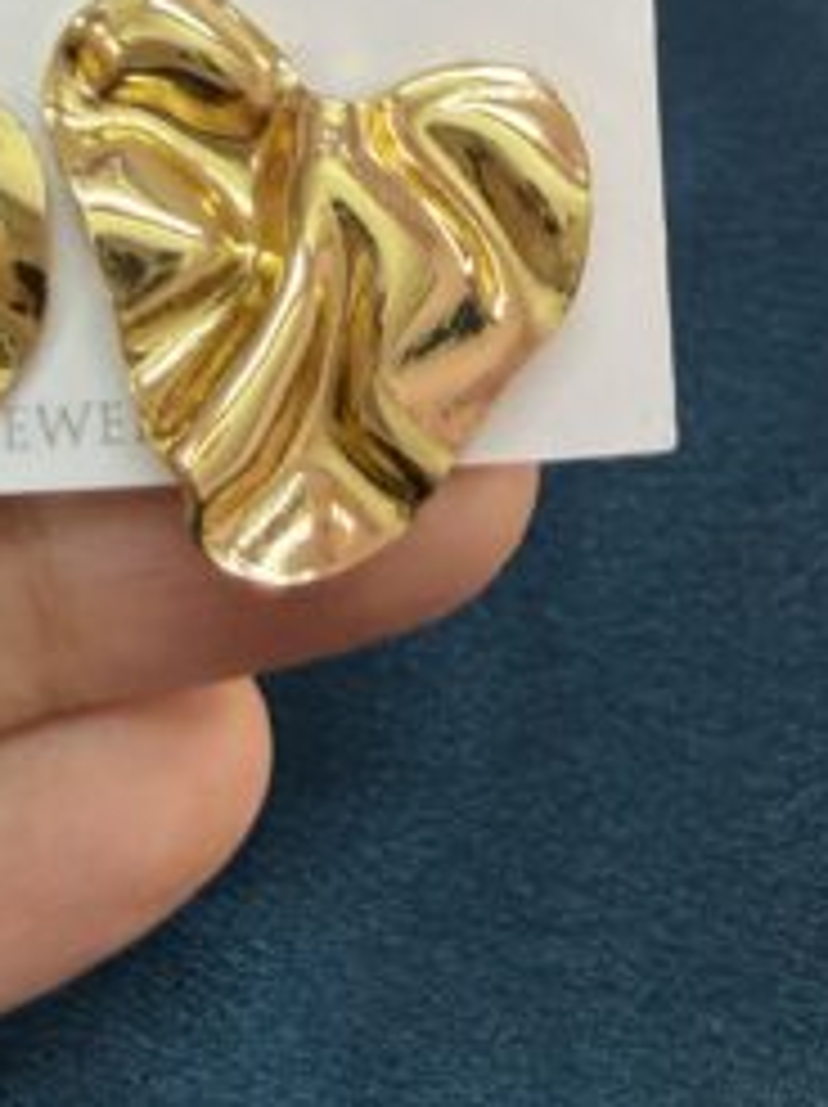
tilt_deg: -58.4
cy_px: 178
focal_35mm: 56
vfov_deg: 33.1
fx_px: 1789
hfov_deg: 25.6
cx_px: 162
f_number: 2.2
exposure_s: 1/100
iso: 160
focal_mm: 2.22
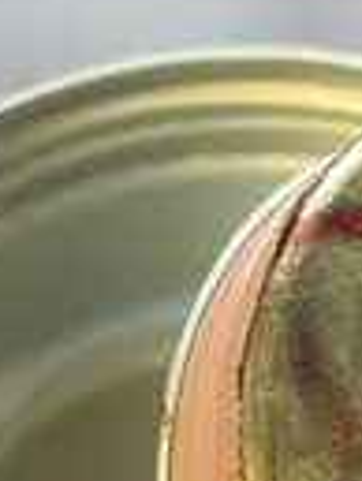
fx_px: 1615
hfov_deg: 12.6
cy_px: 526
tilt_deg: -46.4
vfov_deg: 16.5
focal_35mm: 116
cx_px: 396
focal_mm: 4.25
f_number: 1.8
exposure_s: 1/46
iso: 500
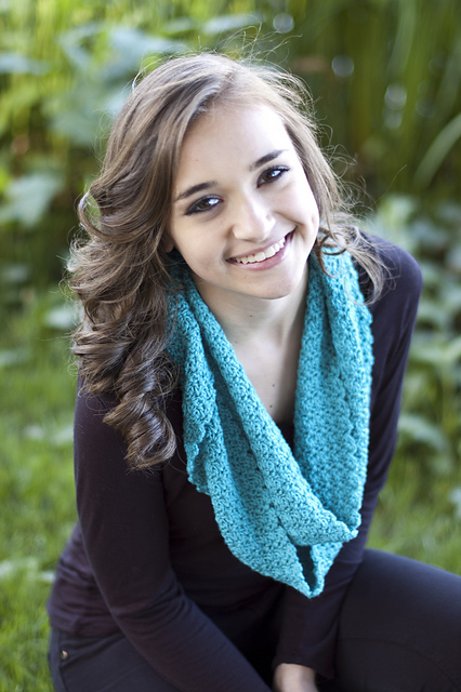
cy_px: 346
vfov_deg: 27.0
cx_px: 230
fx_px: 1442
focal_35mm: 75
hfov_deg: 18.2
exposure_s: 1/160
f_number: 1.6
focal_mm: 50
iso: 200
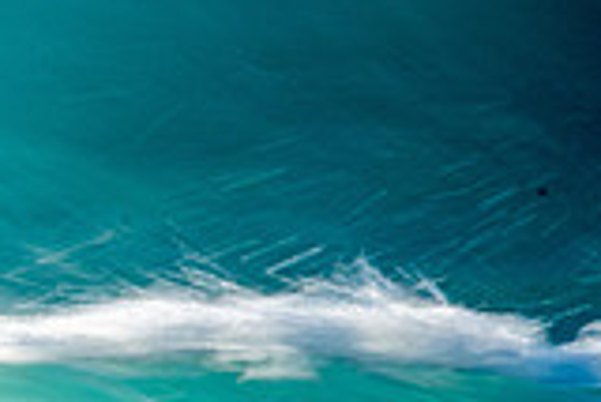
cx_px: -447
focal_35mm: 2714
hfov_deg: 0.8
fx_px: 45349
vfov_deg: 0.5
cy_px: -39
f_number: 22
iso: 100
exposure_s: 1/25
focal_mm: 500
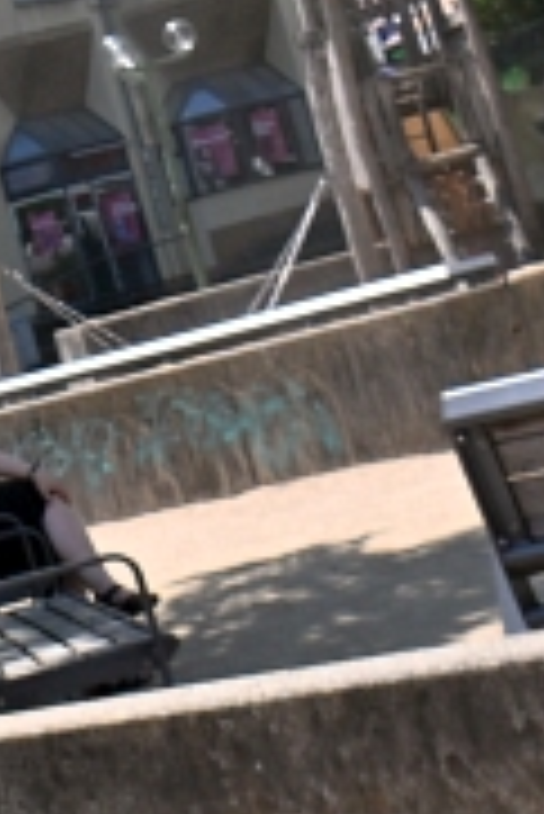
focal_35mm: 140
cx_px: -504
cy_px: 371
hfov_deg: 9.3
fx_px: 3167
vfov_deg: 14.6
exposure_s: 1/2000
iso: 250
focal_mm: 27
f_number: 8
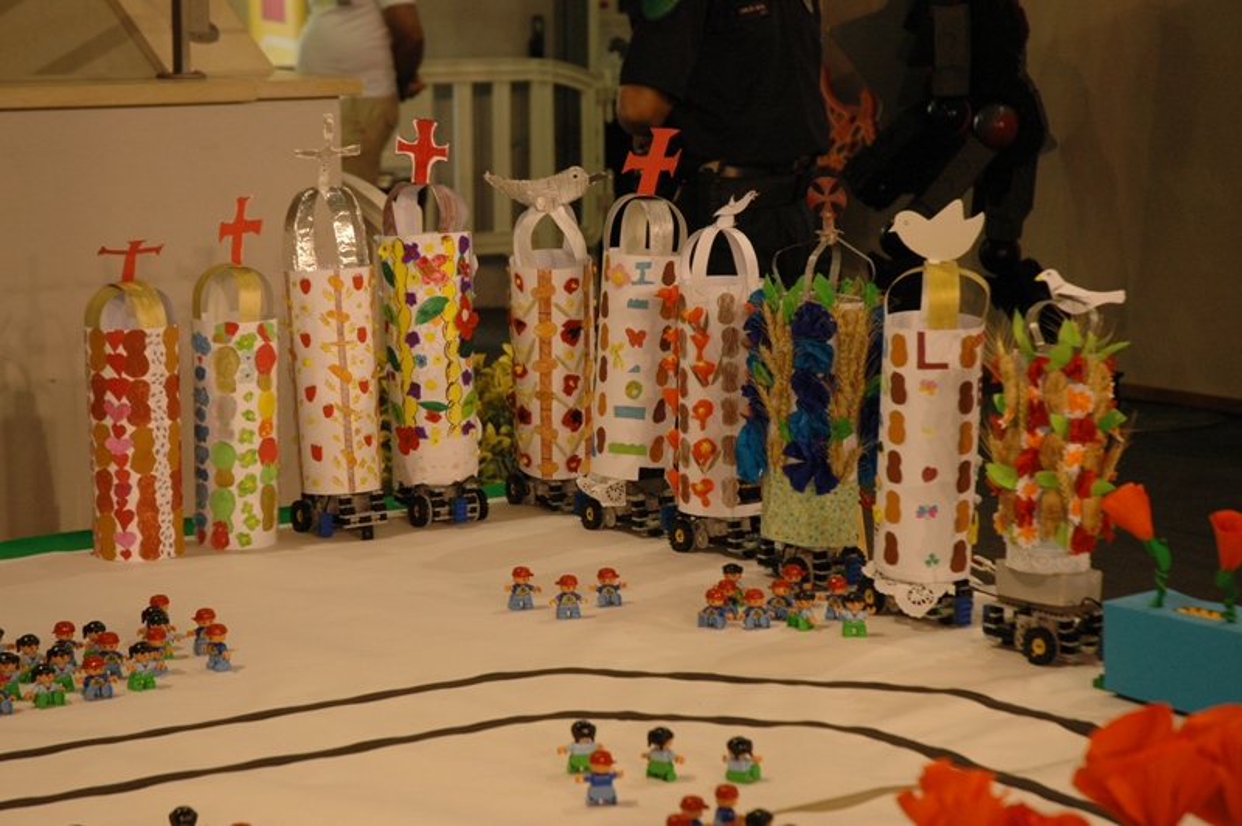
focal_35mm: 93
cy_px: 413
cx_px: 621
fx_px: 3206
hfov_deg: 21.9
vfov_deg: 14.7
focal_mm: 62
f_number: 5.6
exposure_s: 1/60
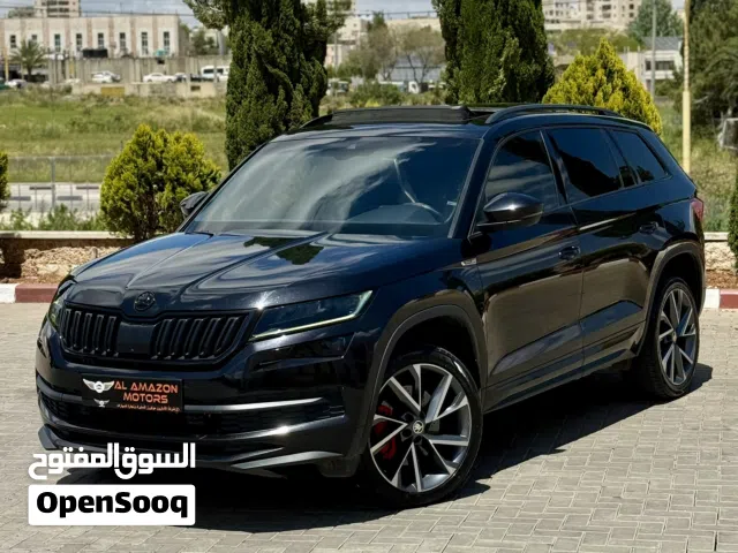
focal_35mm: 48
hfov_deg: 39.7
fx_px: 1023
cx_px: 369
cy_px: 276
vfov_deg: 30.3
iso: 80
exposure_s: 1/7874
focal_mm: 6.76
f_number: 1.78
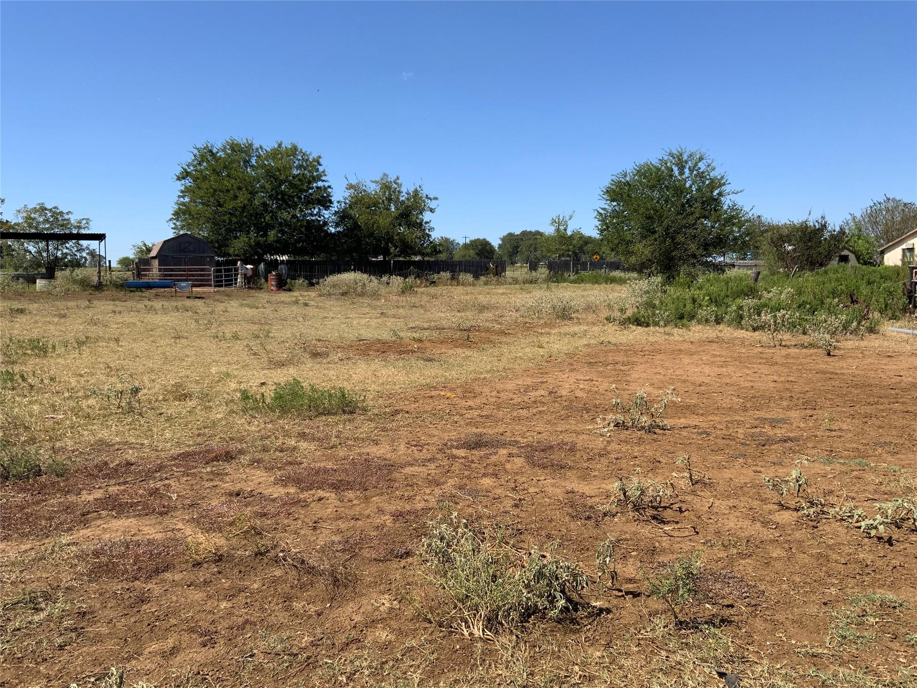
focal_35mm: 29
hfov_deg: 61.7
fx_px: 768
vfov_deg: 48.2
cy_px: 344
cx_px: 458
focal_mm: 3
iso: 16
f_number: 1.8
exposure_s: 1/1786
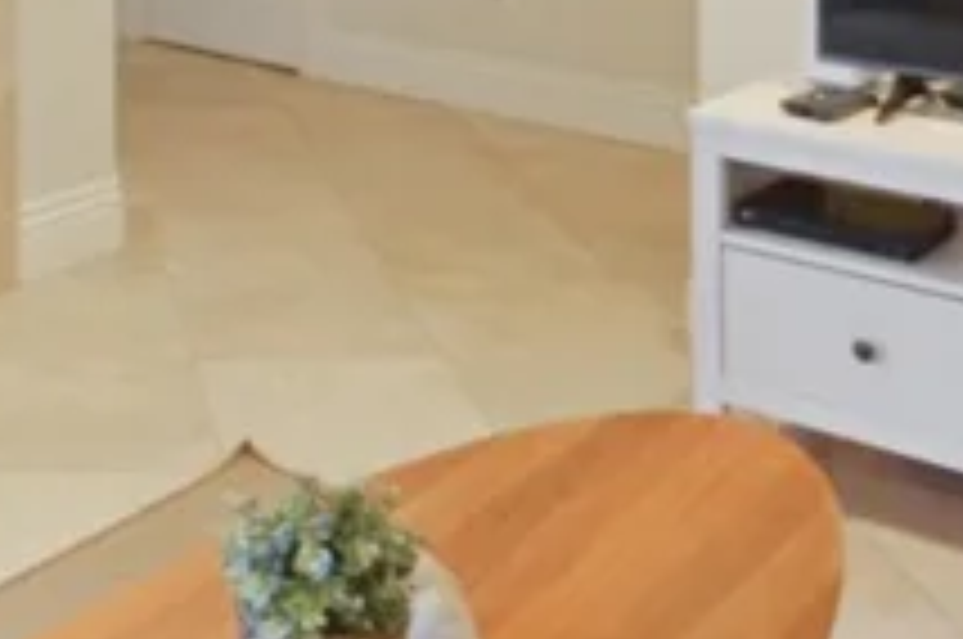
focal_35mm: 65
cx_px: -115
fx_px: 1735
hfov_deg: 28.1
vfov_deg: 17.2
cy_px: -495
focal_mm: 11
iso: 100
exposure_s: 1/25
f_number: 2.8
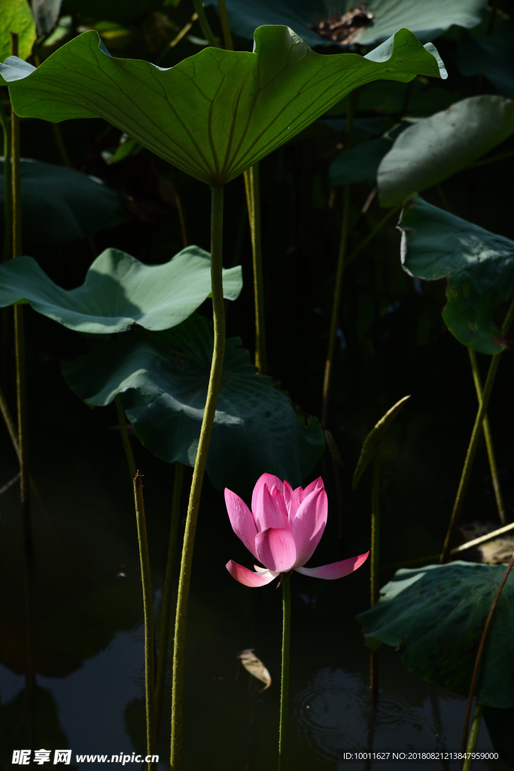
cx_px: 257
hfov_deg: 11.4
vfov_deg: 17.1
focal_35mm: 120
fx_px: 2569
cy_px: 386
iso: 100
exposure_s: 1/125
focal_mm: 120
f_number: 8
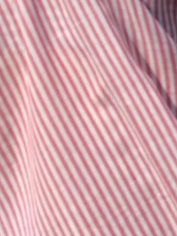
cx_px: 383
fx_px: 2256
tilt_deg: -3.4
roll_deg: +0.3
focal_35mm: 331
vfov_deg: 5.7
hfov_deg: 4.4
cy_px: -351
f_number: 2.8
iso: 20
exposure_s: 1/453
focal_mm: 6.6
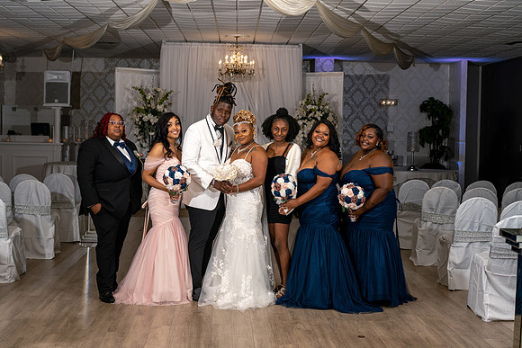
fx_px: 772
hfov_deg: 37.3
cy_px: 167
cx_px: 245
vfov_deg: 25.4
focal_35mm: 53
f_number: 4
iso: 200
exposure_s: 1/160
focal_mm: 50
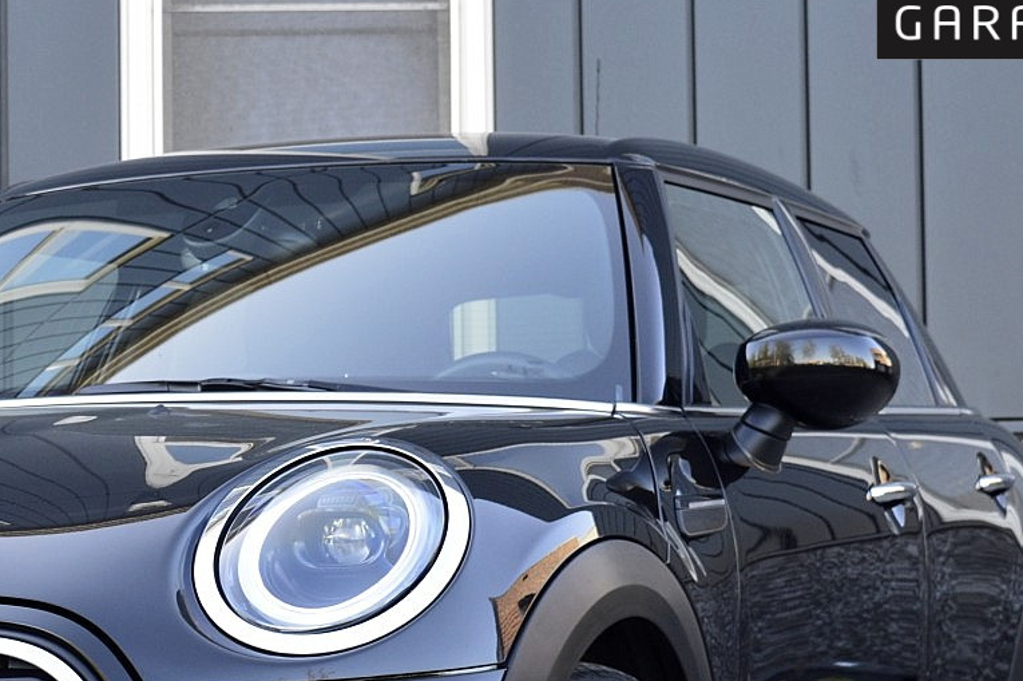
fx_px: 3436
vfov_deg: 11.3
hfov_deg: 16.8
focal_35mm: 121
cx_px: 160
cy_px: 597
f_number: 8
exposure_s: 1/60
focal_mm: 38
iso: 450
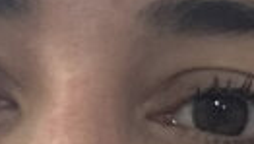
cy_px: 555
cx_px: 471
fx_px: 2157
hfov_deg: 6.6
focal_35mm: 320
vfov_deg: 3.6
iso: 125
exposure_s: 1/50
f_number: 1.9
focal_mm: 2.69
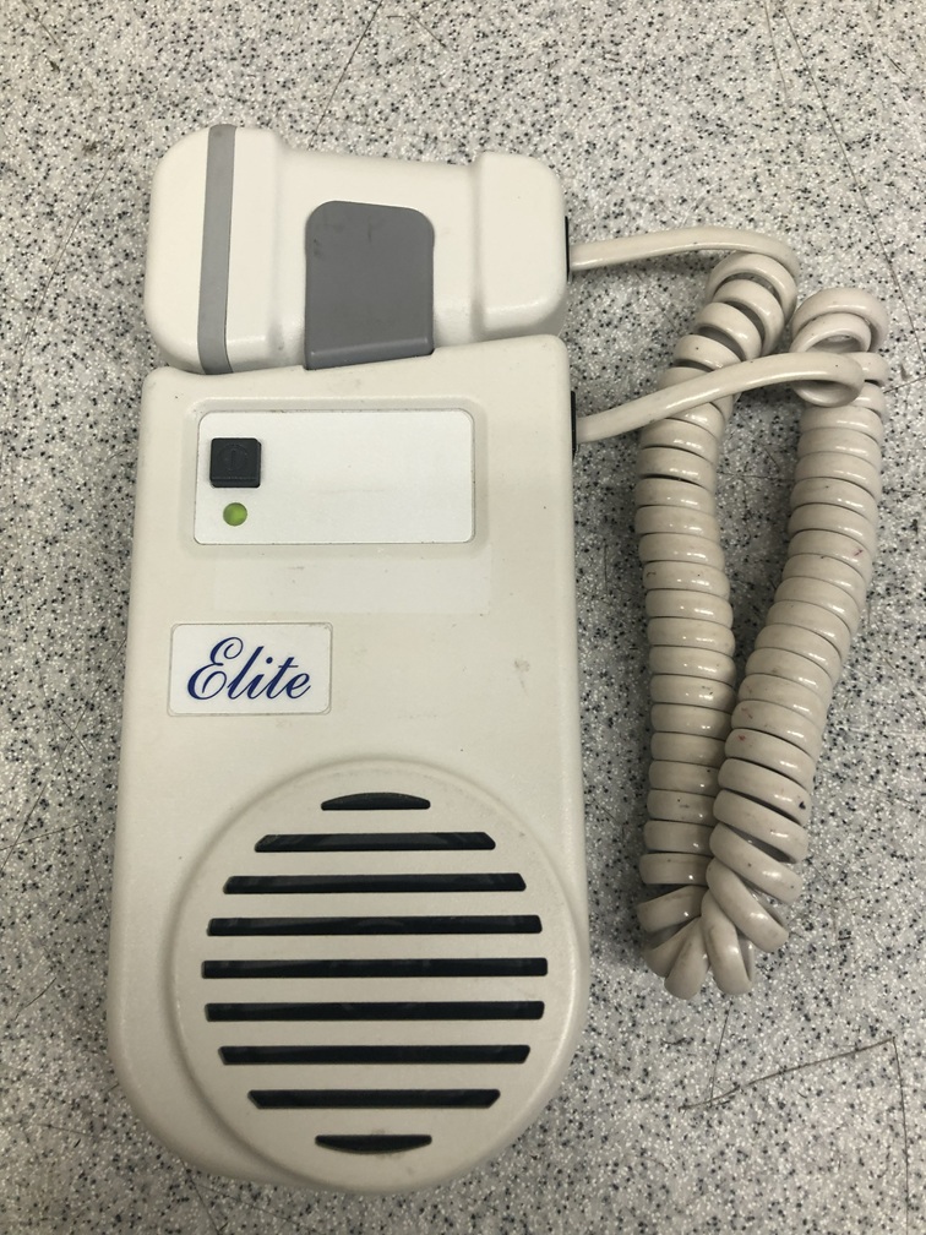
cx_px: 463
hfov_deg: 49.7
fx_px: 999
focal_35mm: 28
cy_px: 618
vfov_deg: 63.4
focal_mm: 3.99
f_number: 1.8
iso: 20
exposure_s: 1/40
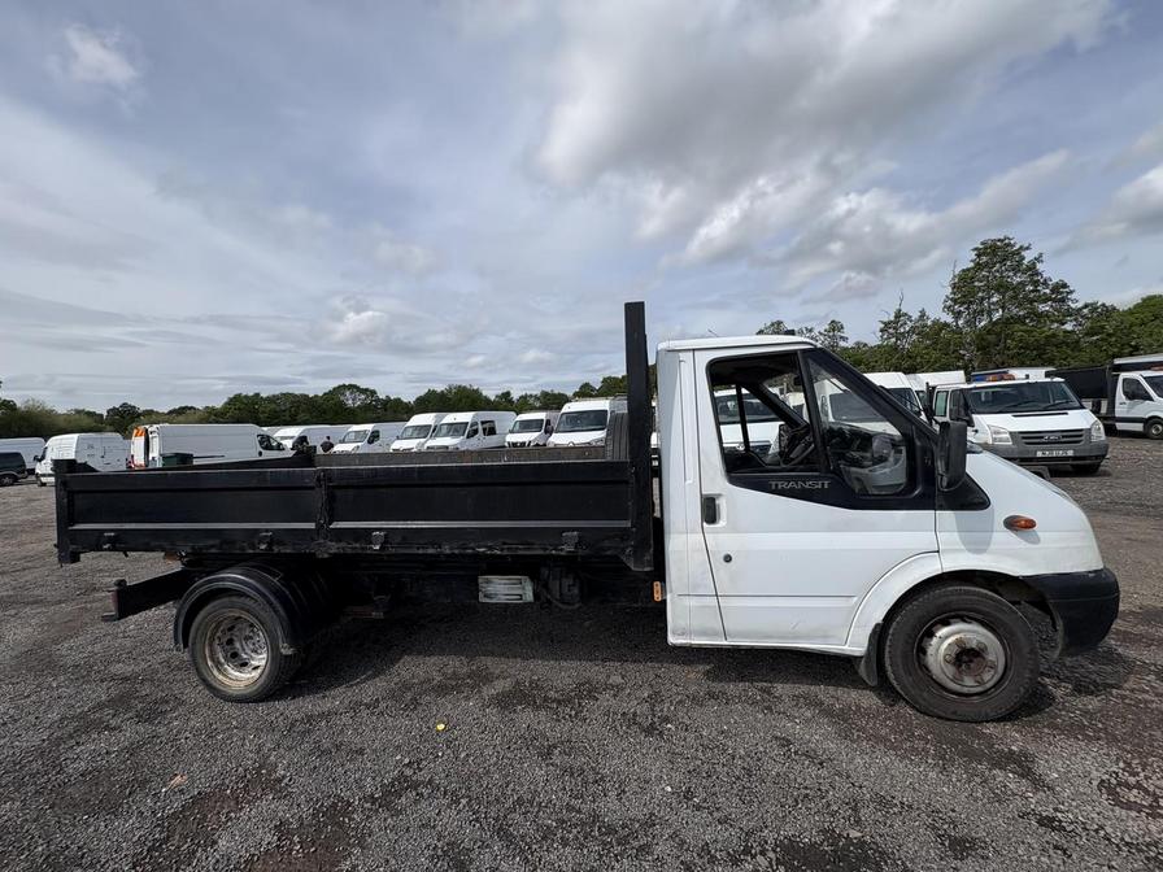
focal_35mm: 14
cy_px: 436
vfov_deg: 85.7
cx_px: 582
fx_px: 470
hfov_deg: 102.1
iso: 50
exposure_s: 1/2874
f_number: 2.2
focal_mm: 2.22
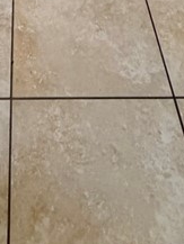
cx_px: 27
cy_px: -262
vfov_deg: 18.0
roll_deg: -0.2
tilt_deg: -20.5
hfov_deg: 21.9
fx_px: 467
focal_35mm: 66
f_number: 2.2
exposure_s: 1/60
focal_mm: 2.22
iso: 200
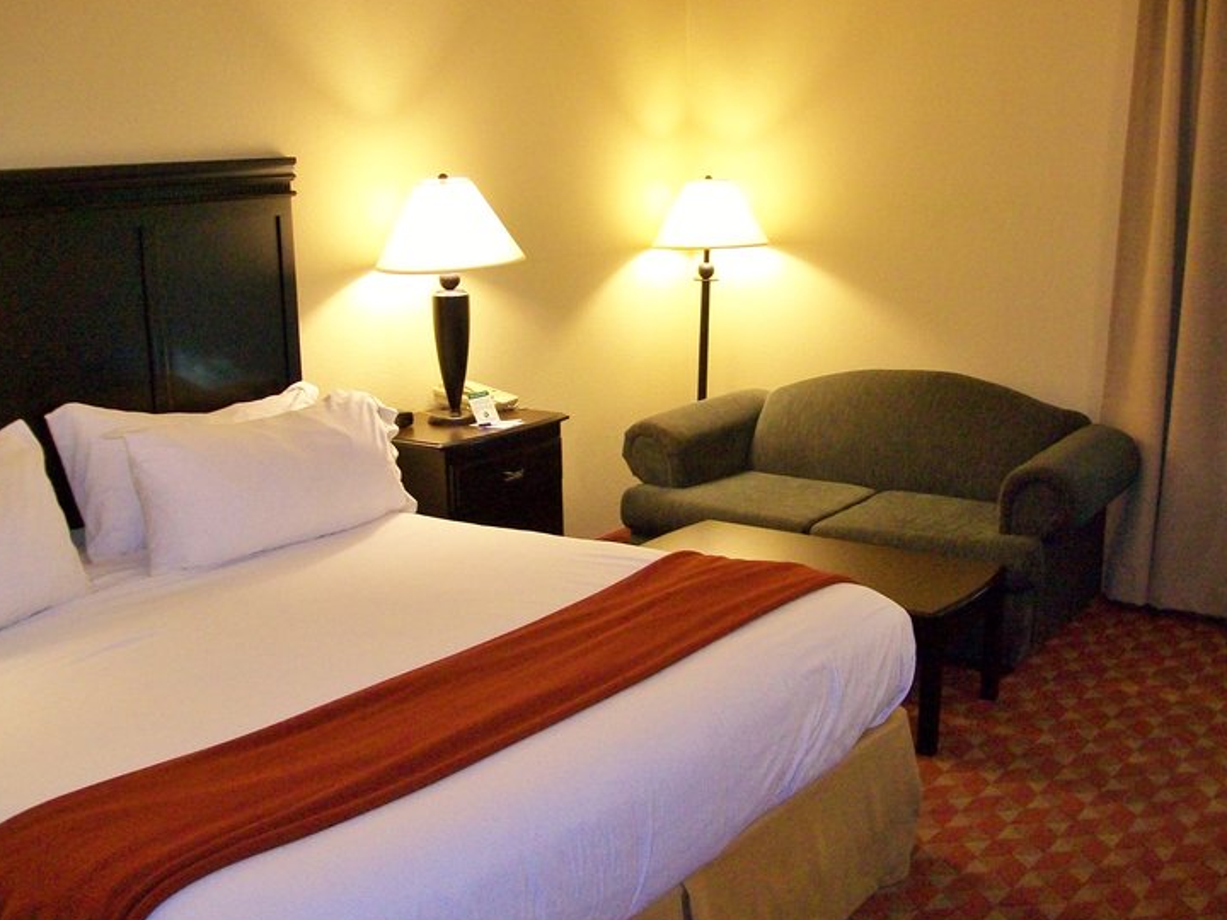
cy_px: 499
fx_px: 1418
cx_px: 576
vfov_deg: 35.9
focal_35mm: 40
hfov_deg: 46.8
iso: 200
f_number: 2.7
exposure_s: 1/30
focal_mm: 6
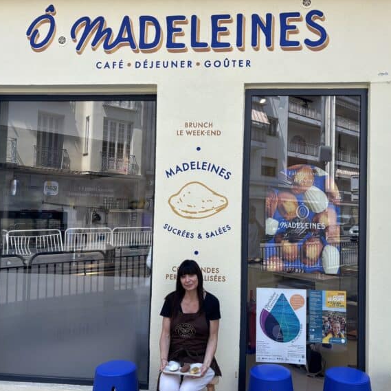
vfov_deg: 52.5
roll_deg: -1.3
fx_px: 396
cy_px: 197
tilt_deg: +1.9
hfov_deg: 52.5
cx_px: 212
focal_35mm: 31
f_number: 1.6
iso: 50
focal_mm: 5.96
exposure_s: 1/533
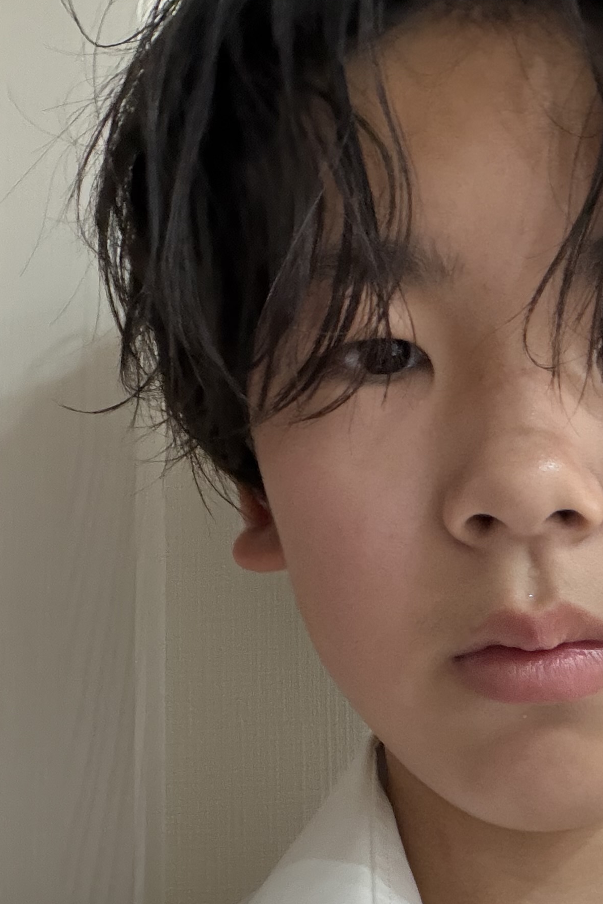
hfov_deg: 24.3
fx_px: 1356
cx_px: 557
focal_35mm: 54
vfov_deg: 36.2
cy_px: 654
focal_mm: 2.71
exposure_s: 1/29
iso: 400
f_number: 1.9
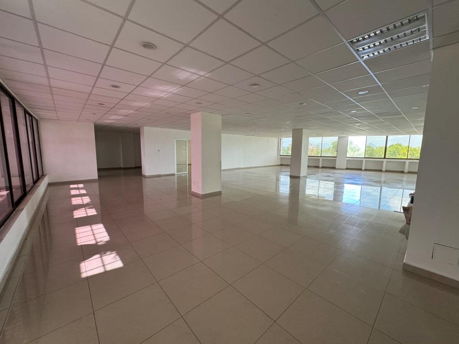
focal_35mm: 14
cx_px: 230
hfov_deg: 102.1
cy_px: 172
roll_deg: -0.2
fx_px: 186
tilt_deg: -7.2
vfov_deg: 85.7
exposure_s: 1/99
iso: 200
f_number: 2.2
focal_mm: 2.22
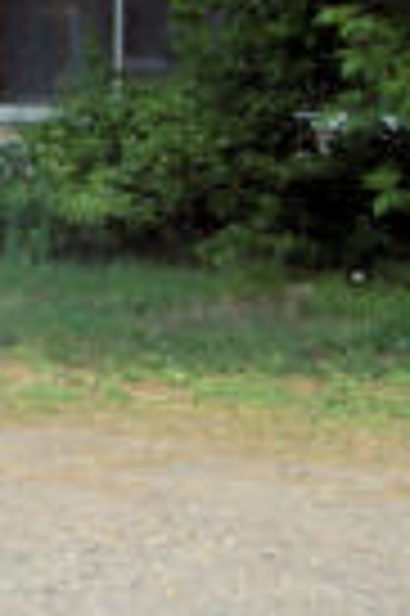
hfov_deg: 5.4
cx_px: -698
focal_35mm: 241
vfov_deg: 8.5
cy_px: 85
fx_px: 4127
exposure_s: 1/400
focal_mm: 10.2
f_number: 3.5
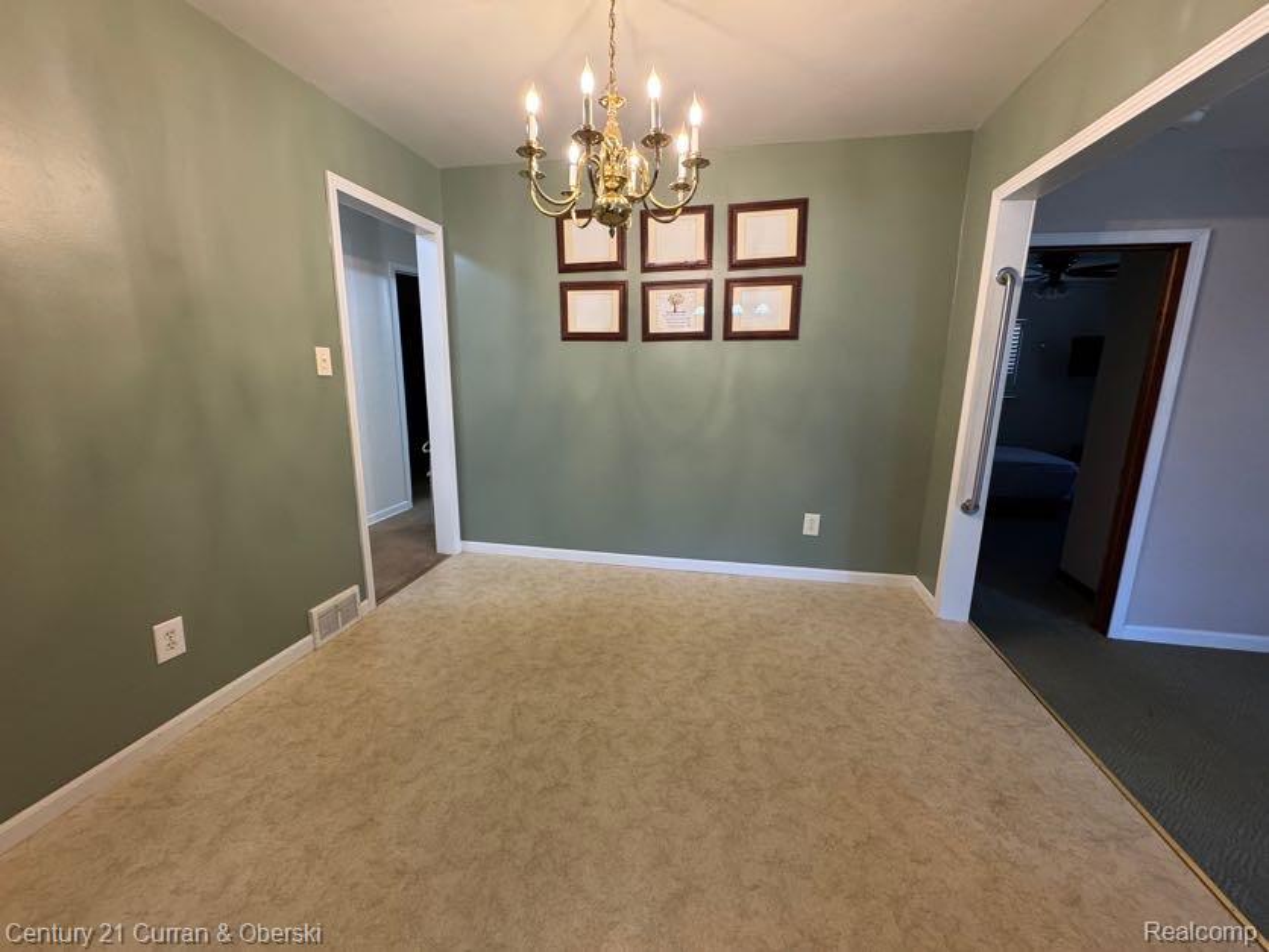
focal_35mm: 14
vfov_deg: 85.7
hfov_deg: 102.1
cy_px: 476
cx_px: 634
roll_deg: -0.4
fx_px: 513
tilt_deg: -13.0
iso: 320
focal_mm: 2.22
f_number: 2.2
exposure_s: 1/60
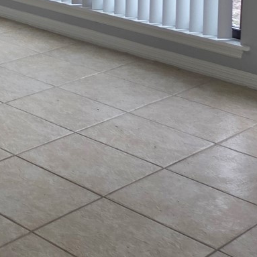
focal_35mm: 85
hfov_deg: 17.4
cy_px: -97
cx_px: -176
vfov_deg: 18.6
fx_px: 714
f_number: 1.8
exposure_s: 1/120
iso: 125
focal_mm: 5.4
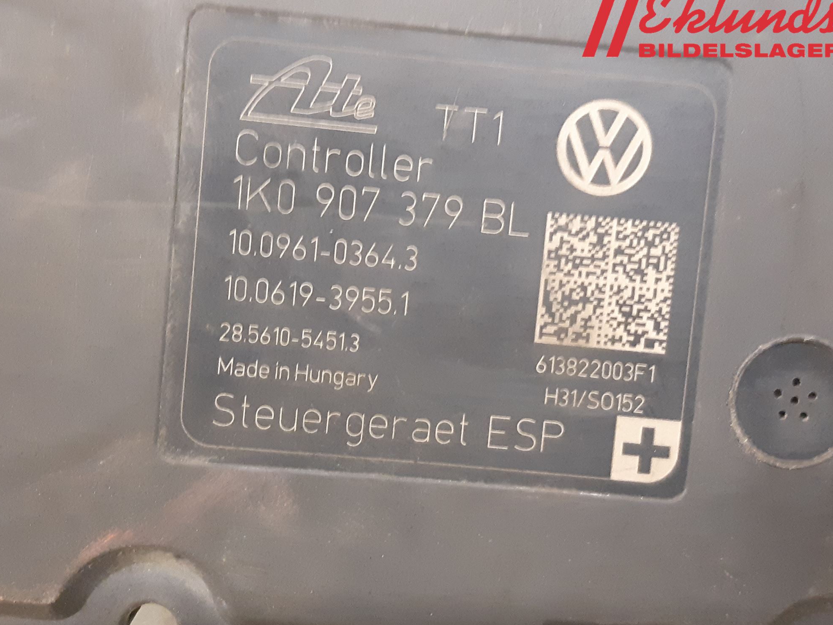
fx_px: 650
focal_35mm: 27
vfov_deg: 51.4
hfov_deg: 65.3
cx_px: 409
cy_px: 310
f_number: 1.7
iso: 500
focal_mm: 3.93
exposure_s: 1/25
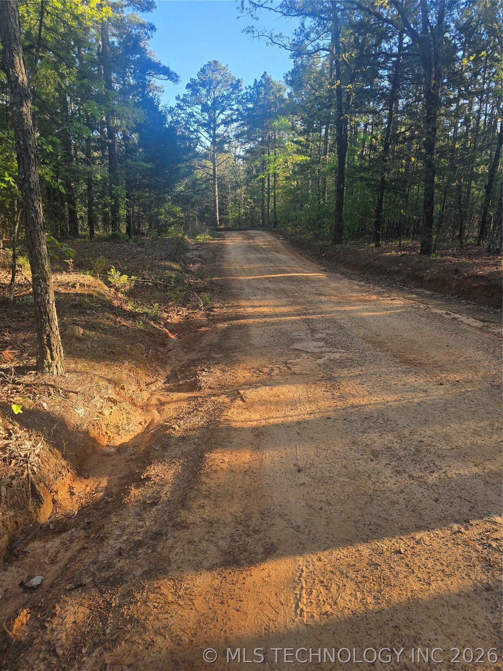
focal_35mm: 23
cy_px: 336
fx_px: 446
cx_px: 252
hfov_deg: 58.9
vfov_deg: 73.9
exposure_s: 1/180
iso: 16
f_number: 1.7
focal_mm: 6.3
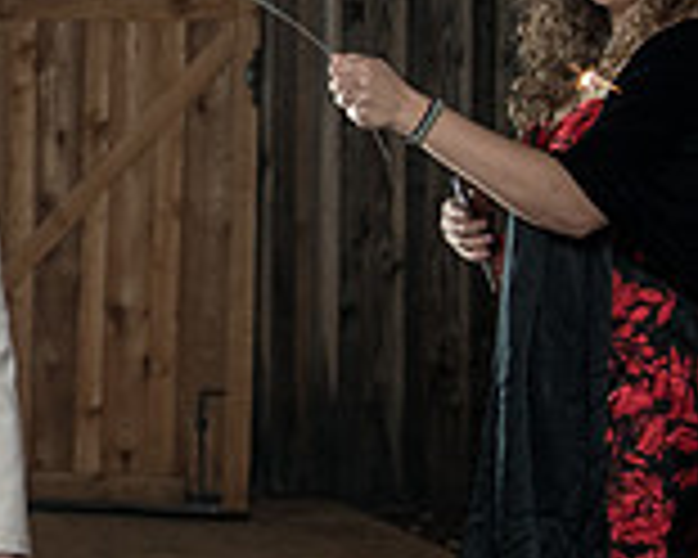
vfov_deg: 11.0
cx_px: -388
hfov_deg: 12.9
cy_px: 179
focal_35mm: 140
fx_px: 2892
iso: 2000
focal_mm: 31
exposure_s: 1/200
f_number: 2.8
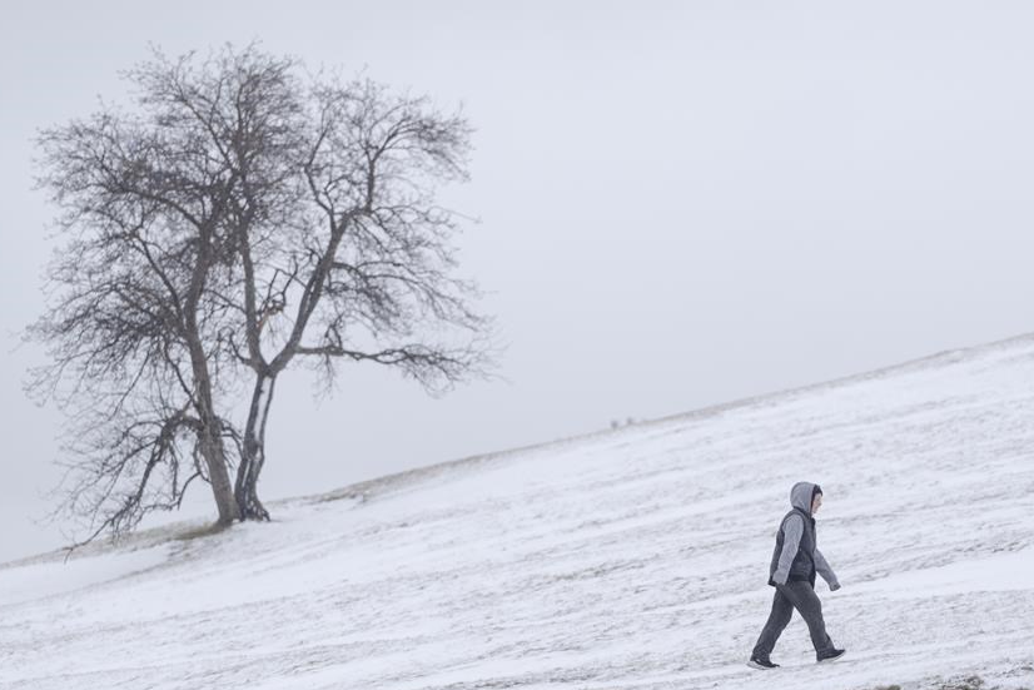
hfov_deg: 8.3
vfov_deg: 5.5
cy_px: 408
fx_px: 7124
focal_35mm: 248
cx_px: 503
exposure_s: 1/1250
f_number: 3.2
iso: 800
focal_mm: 200
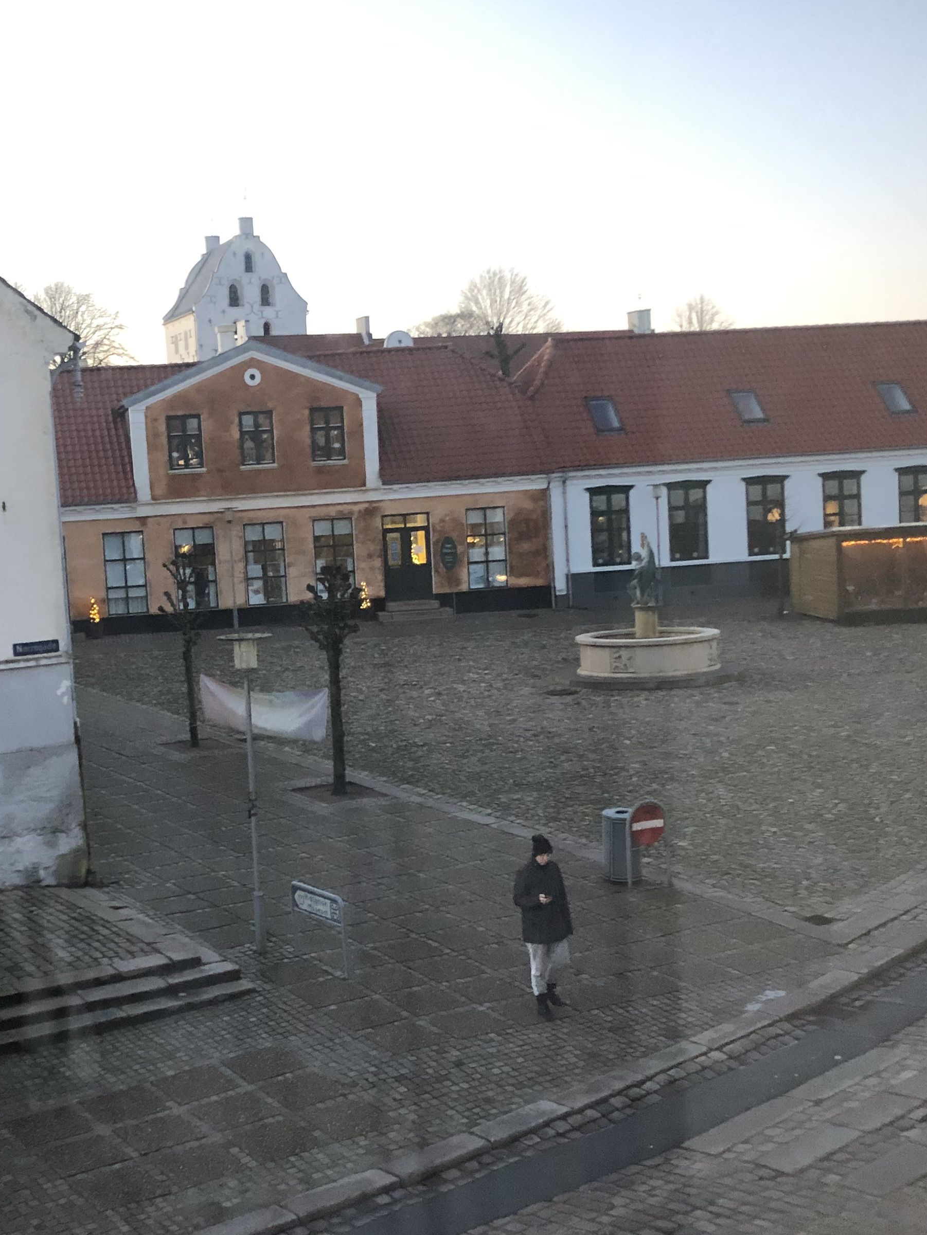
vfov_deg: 40.4
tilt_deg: -3.4
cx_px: 268
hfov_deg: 30.5
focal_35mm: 47
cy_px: 660
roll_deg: +3.2
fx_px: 1678
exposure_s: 1/17
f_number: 1.8
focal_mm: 3.99
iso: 64
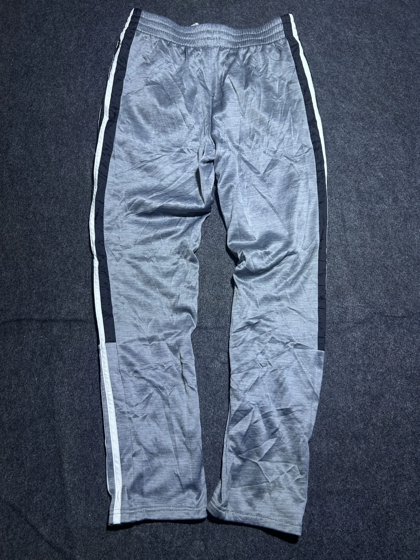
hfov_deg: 53.1
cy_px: 280
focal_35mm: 26
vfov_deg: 67.3
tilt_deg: -53.3
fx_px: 421
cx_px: 210
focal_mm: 5.7
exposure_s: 1/100
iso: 80
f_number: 1.5
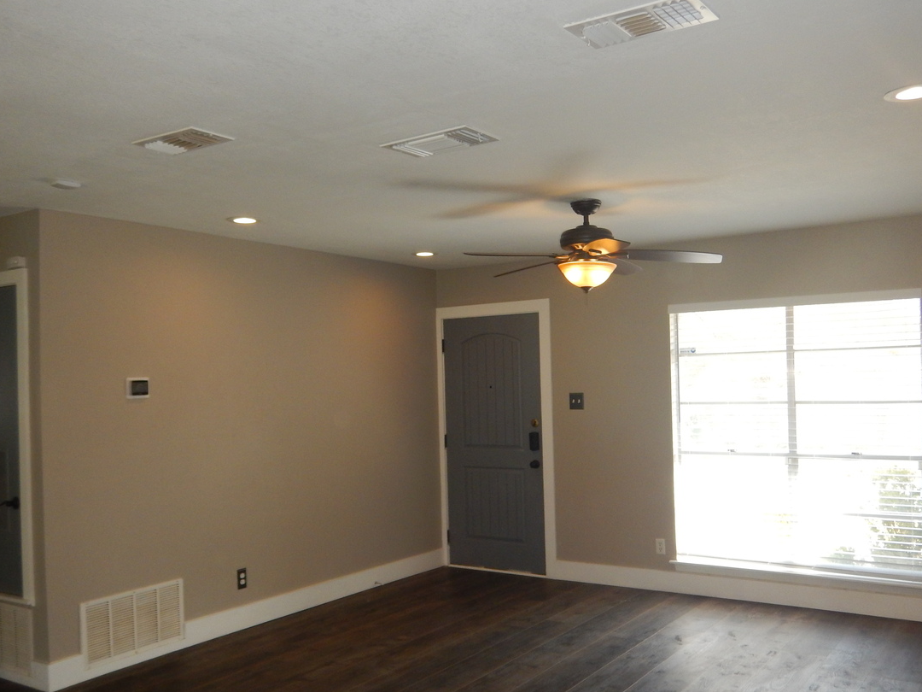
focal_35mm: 32
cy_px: 378
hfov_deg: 56.8
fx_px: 852
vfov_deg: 44.1
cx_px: 467
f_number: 2.8
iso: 180
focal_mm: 4.3
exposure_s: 1/200
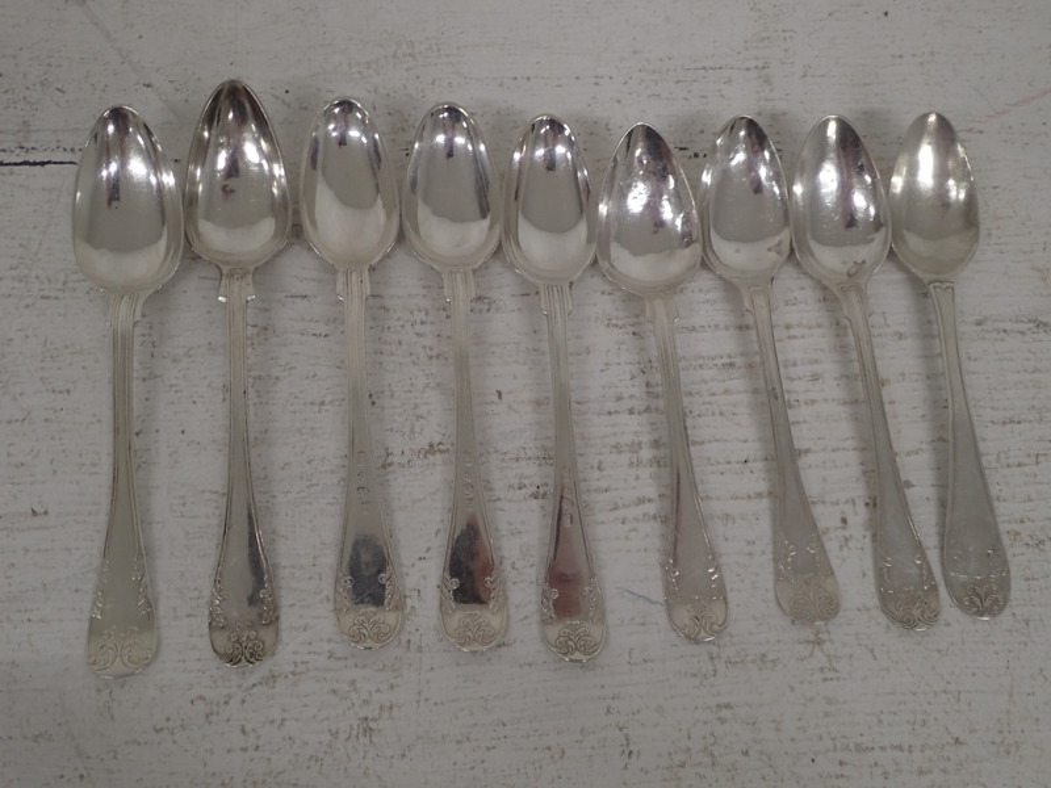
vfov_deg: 40.7
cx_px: 526
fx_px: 1063
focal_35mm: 35
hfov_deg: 52.6
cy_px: 394
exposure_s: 1/60
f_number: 2.6
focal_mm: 6.42
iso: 125
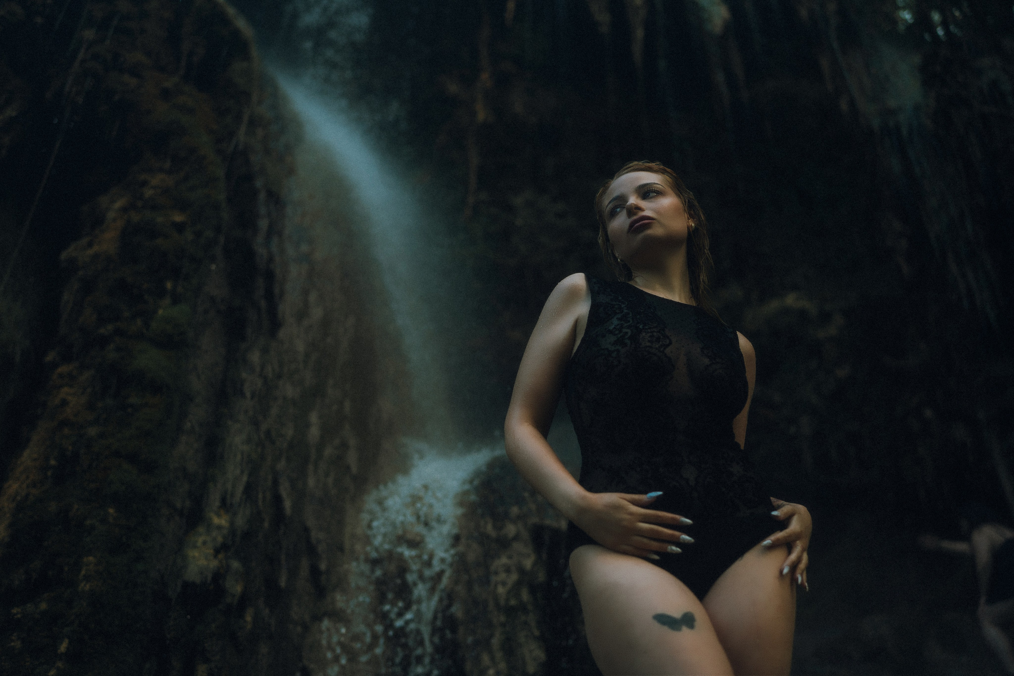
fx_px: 986
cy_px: 338
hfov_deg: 54.4
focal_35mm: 35
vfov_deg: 37.9
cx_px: 507
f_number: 1.8
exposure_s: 1/400
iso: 100
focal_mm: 35
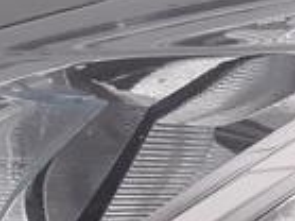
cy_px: 395
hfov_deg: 14.4
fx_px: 1098
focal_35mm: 129
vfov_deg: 10.8
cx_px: 422
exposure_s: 1/296
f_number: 1.9
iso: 100
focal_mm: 2.91
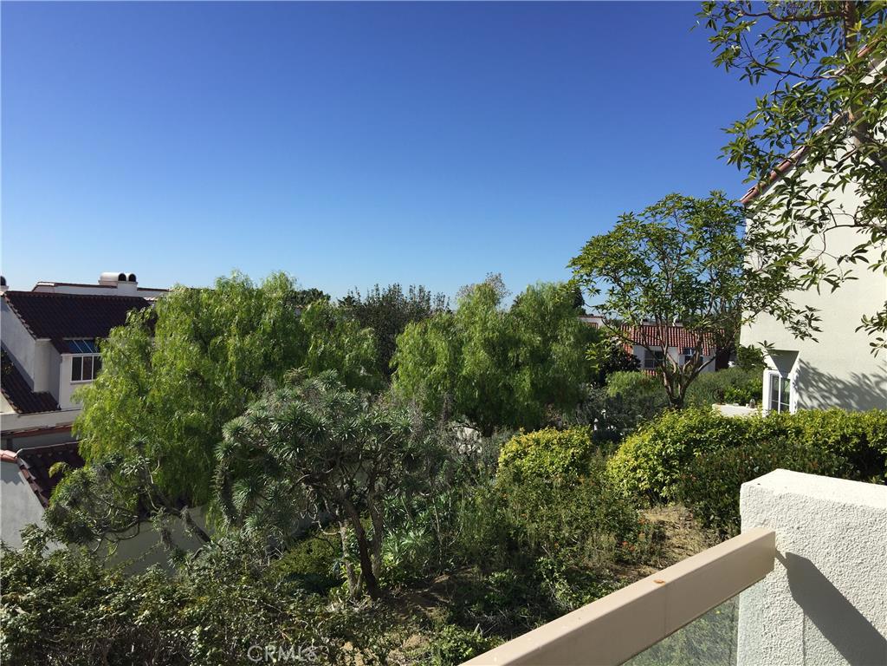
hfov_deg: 61.7
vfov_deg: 48.2
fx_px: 743
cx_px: 444
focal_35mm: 29
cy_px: 333
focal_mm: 4.15
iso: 32
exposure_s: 1/1980
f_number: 2.2
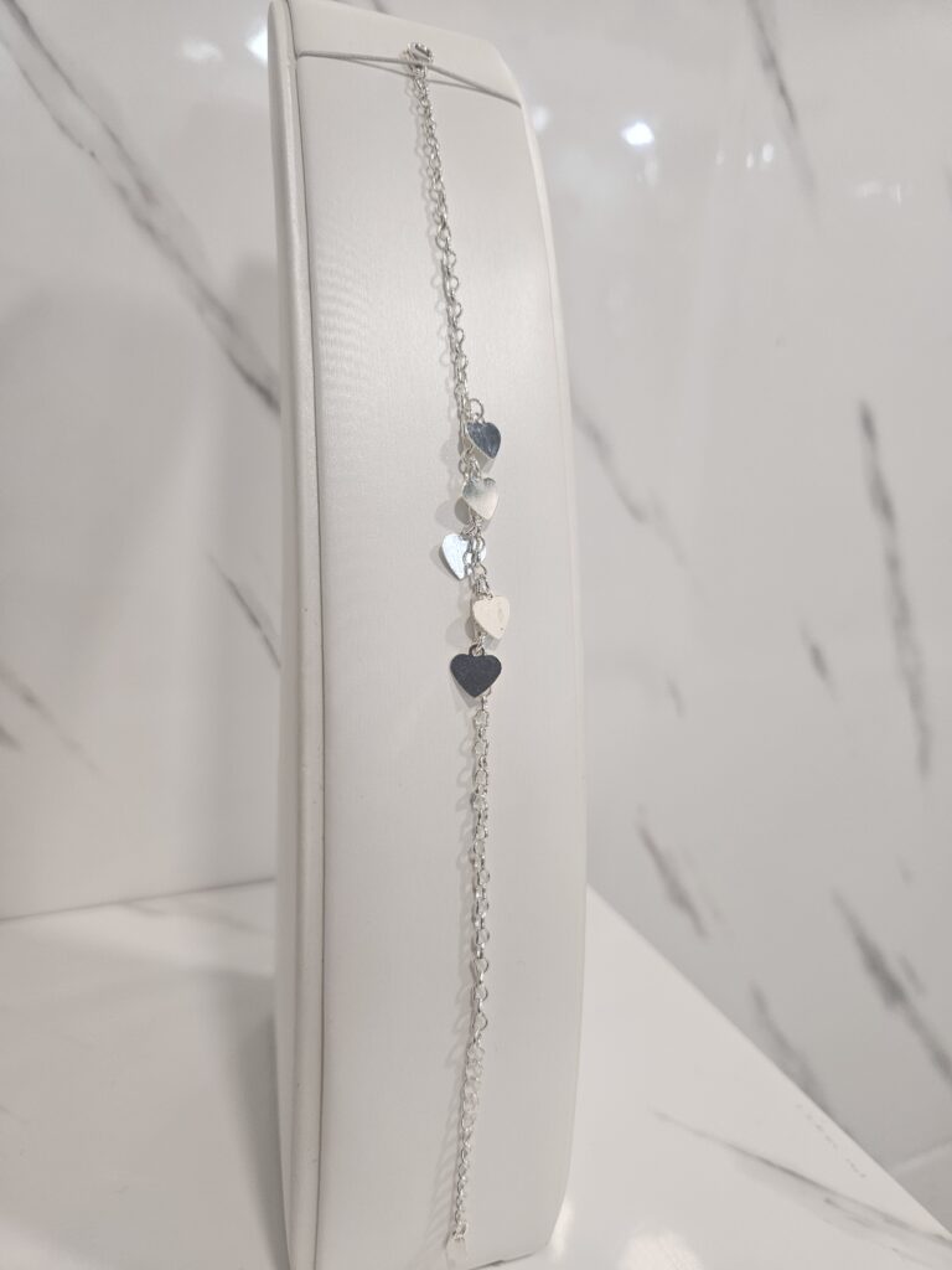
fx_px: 843
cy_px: 635
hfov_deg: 58.9
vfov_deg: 73.9
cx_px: 476
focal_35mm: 23
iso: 160
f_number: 1.8
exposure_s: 1/100
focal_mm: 5.4
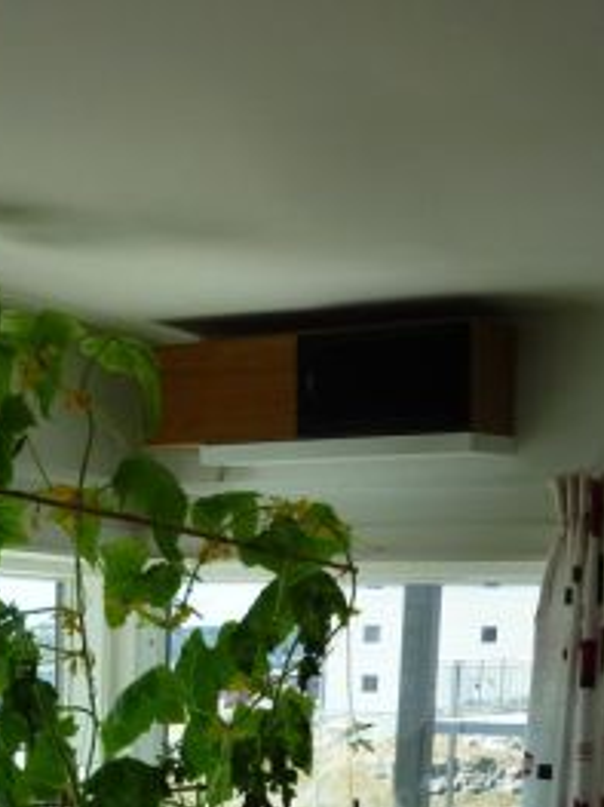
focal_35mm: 73
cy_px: 917
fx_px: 1700
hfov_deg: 19.8
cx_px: 55
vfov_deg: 24.6
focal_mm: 5.3
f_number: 4
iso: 80
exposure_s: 1/250
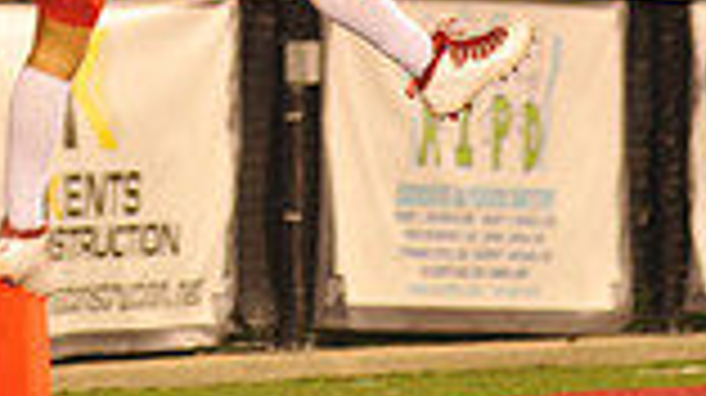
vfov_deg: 1.6
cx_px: 148
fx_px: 14458
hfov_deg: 2.8
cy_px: -450
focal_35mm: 773
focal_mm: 200
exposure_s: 1/200
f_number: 2.8
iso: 2000
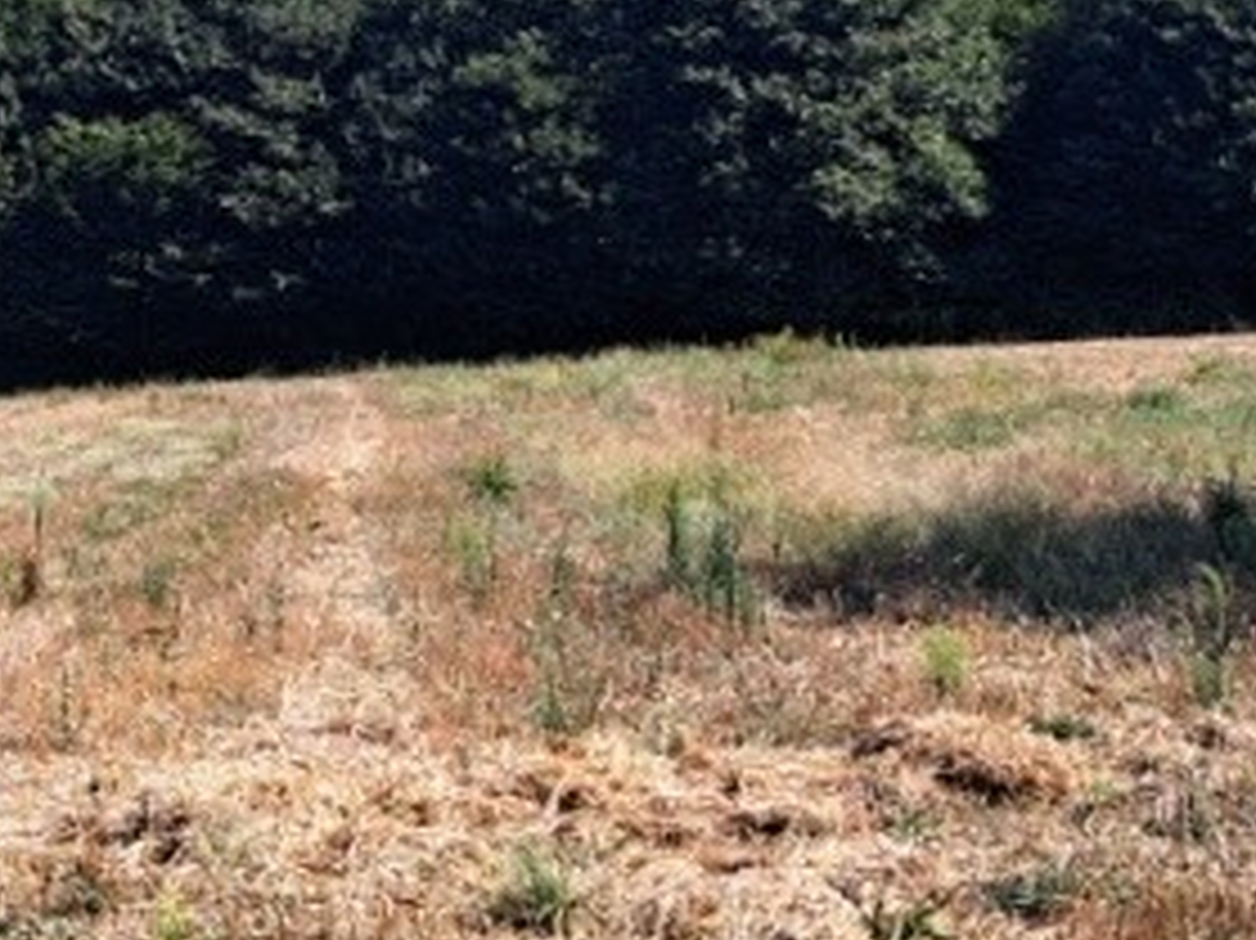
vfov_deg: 16.7
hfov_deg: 20.5
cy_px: 711
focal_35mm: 88
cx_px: -347
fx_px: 3192
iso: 50
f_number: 1.8
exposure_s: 1/468
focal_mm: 5.23
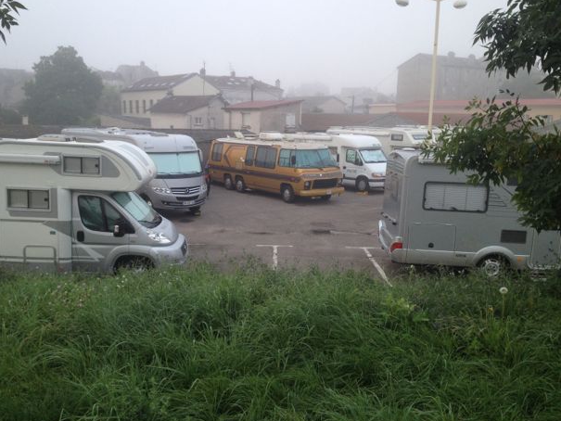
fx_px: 600
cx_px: 265
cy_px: 219
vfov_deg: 38.7
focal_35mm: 37
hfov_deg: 50.1
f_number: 2.4
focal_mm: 4.28
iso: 64
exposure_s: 1/120
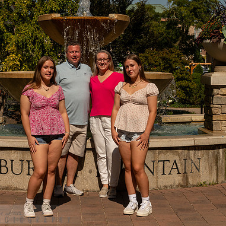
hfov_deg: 16.0
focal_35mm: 109
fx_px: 805
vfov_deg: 16.0
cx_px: 89
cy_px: 110
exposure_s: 1/2500
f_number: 9
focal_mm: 80
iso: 640
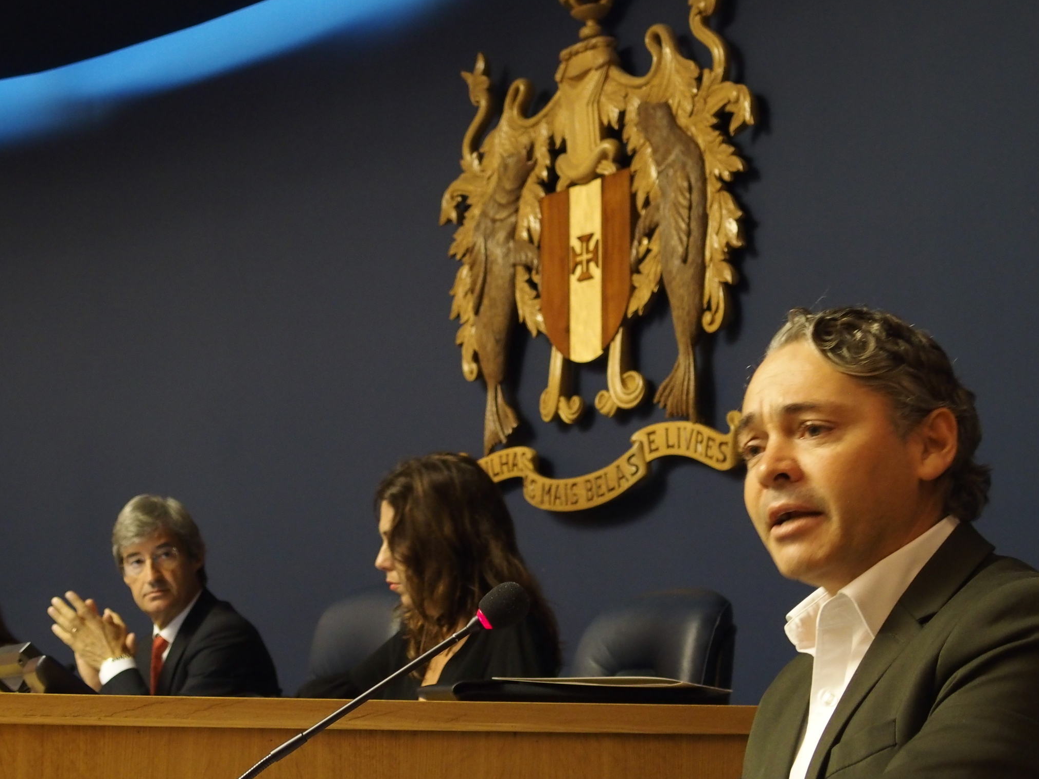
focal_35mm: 71
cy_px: 387
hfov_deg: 27.4
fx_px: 2131
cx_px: 526
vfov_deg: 20.7
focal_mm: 14.5
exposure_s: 1/50
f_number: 2.8
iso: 800
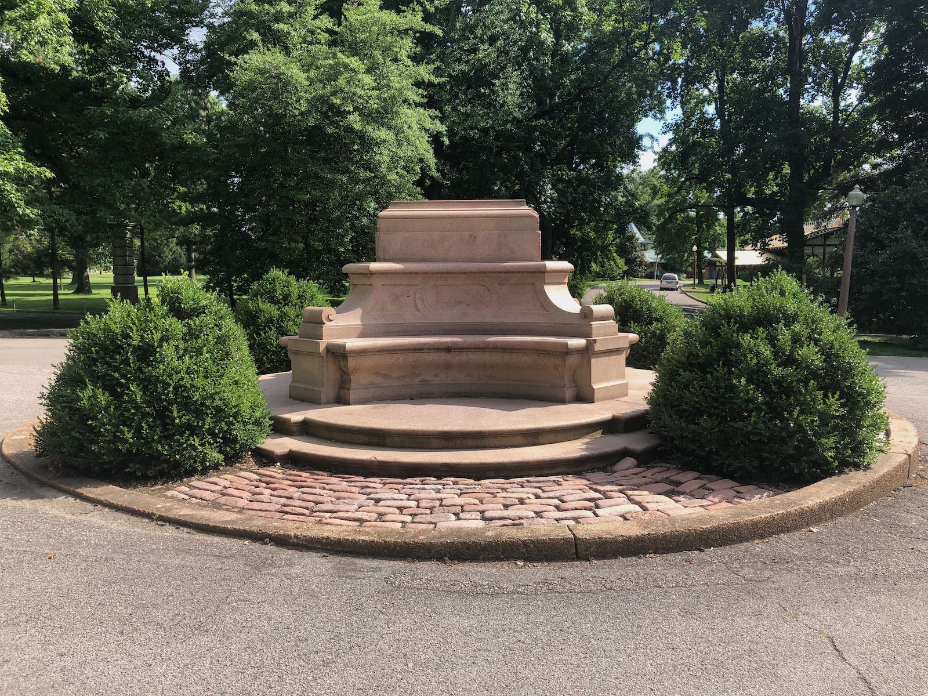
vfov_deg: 49.7
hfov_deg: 63.4
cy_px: 348
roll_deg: +1.4
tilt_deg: -5.9
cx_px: 464
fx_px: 751
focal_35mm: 28
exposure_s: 1/883
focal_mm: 4
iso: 20
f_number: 1.8
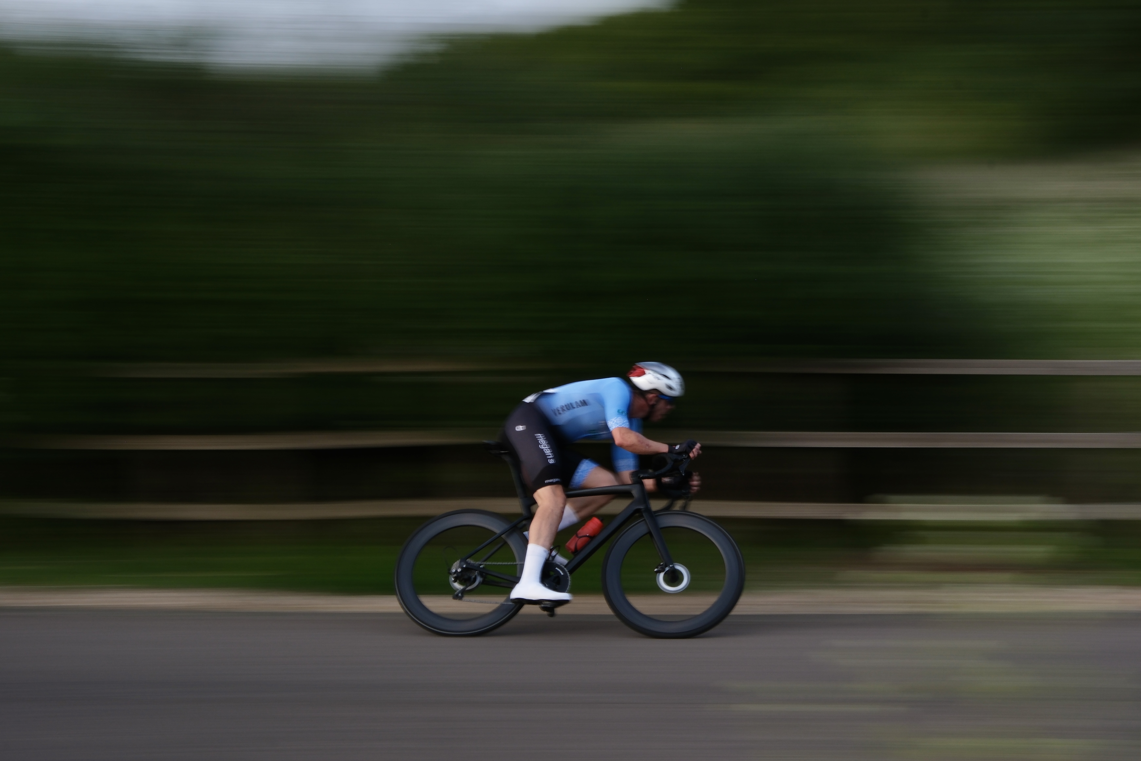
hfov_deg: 24.5
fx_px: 2630
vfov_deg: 16.5
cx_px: 570
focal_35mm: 83
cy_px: 380
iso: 250
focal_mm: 55
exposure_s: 1/15
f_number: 22
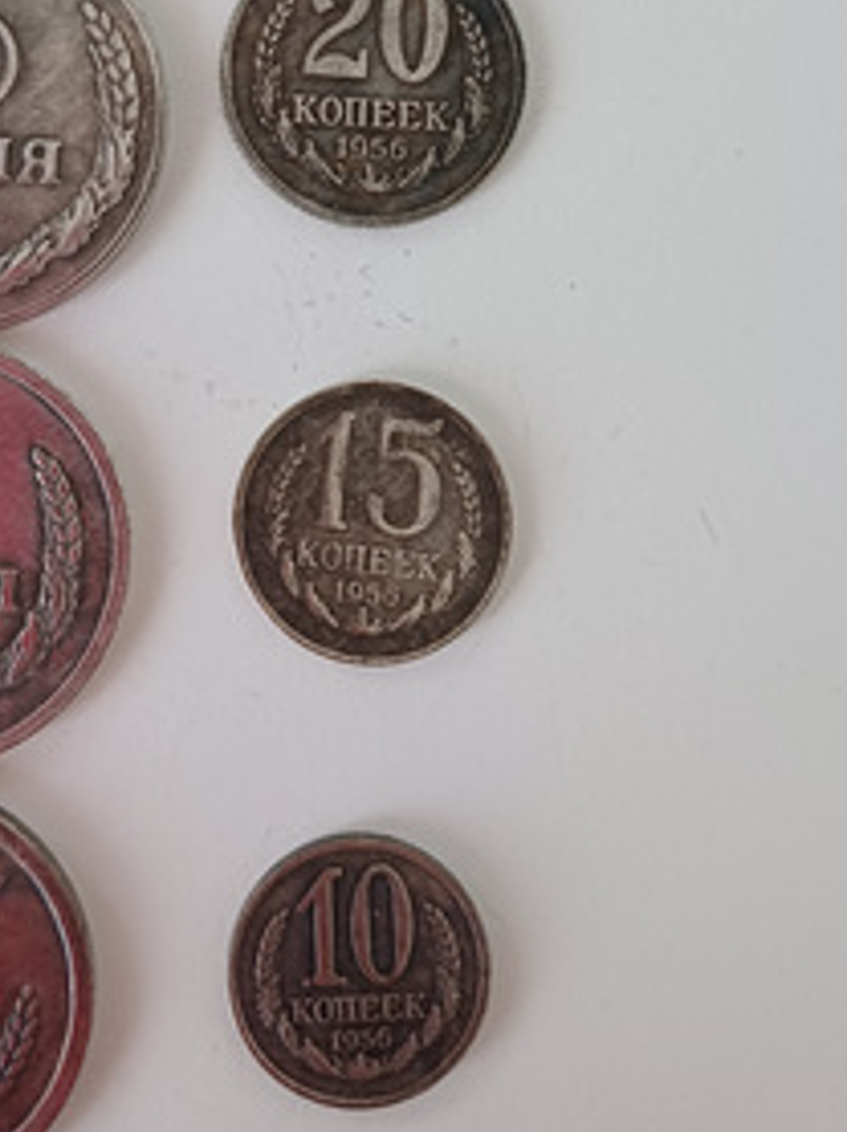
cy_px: 277
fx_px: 1470
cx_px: 271
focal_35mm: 45
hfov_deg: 31.8
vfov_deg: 40.8
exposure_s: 1/33.3
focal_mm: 4.65
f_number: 1.8
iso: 320
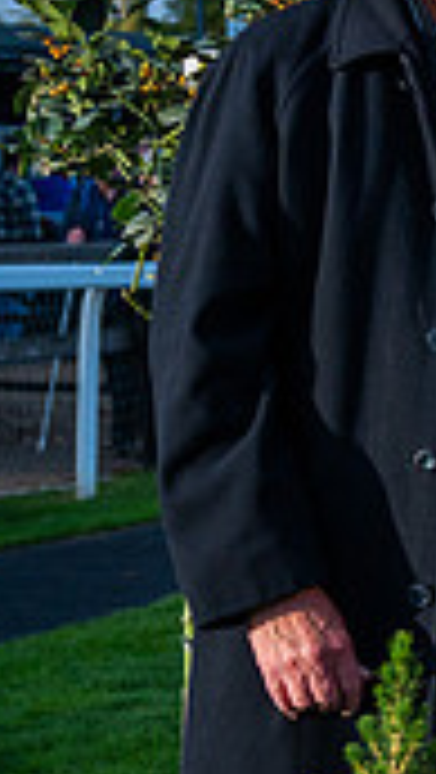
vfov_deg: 16.0
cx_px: 1272
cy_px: 225
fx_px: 2749
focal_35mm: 134
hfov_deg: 7.9
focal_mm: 37
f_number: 4
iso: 500
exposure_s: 1/4000
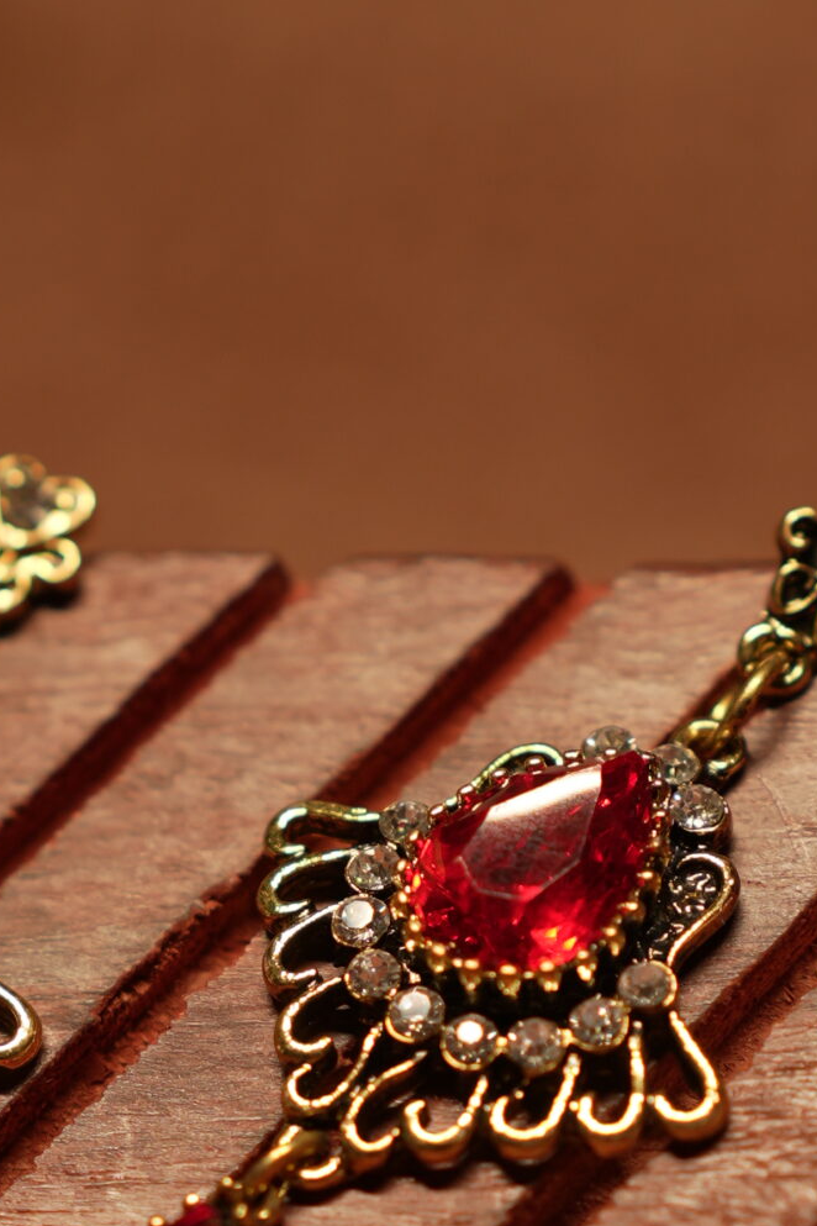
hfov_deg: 10.2
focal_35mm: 134
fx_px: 4561
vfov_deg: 15.3
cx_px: 49
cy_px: 679
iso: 160
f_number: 2.5
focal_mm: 35
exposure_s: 1/125
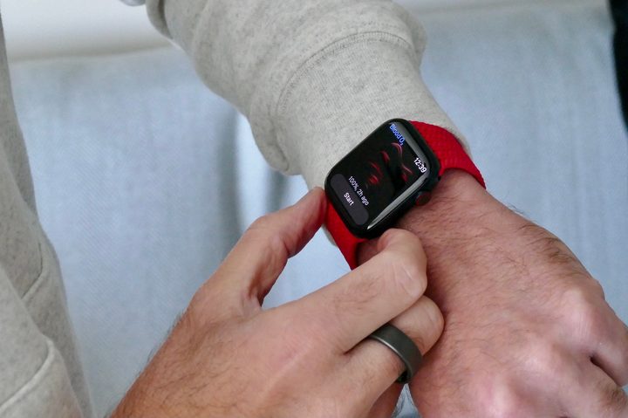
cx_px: 314
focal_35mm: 66
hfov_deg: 30.5
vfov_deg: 20.6
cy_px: 209
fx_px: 1151
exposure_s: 1/60
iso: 1600
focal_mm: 24
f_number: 4.5
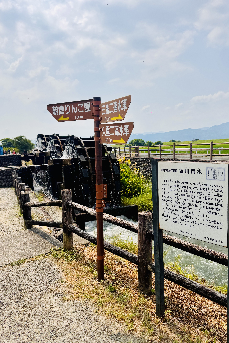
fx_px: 239
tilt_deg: -7.6
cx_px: 126
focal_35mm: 25
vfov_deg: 71.5
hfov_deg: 51.2
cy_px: 171
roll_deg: +2.3
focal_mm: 6.76
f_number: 1.78
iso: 80
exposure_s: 1/9009
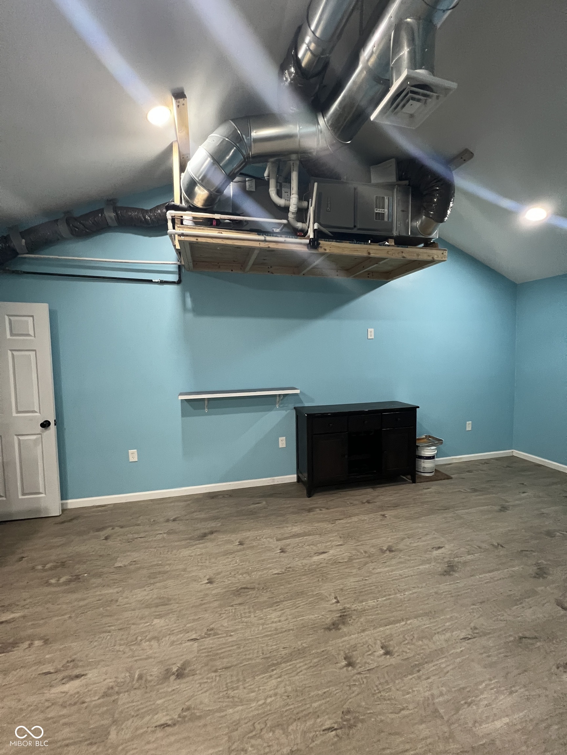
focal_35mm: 13
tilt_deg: -6.2
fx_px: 284
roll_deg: +1.0
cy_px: 378
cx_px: 284
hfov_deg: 89.9
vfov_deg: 106.2
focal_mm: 1.57
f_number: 1.8
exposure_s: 1/60
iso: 400
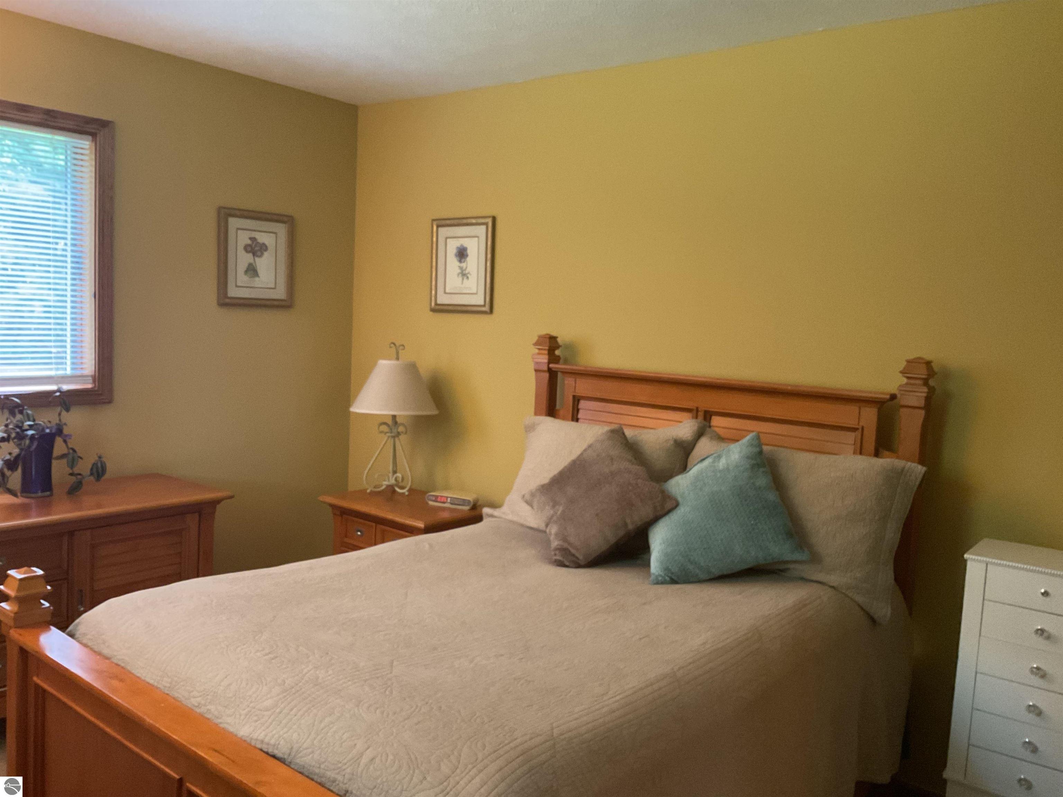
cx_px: 532
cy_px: 398
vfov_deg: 48.2
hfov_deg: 61.7
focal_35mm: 29
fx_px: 891
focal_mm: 3
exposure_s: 1/30
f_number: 1.8
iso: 320
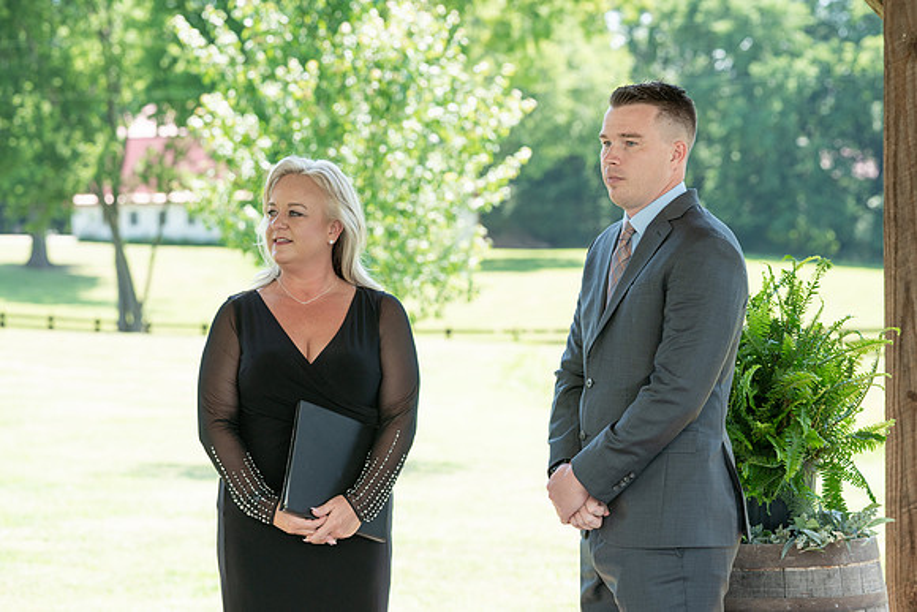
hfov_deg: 19.1
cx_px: 535
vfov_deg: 12.8
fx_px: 2721
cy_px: 290
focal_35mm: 107
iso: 200
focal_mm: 90
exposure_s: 1/250
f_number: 4.5
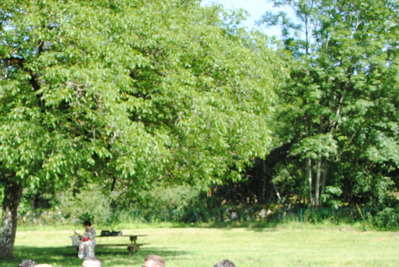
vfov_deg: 19.6
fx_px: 732
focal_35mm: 66
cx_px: 106
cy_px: 310
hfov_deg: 30.0
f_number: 8
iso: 100
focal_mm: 18
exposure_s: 1/250
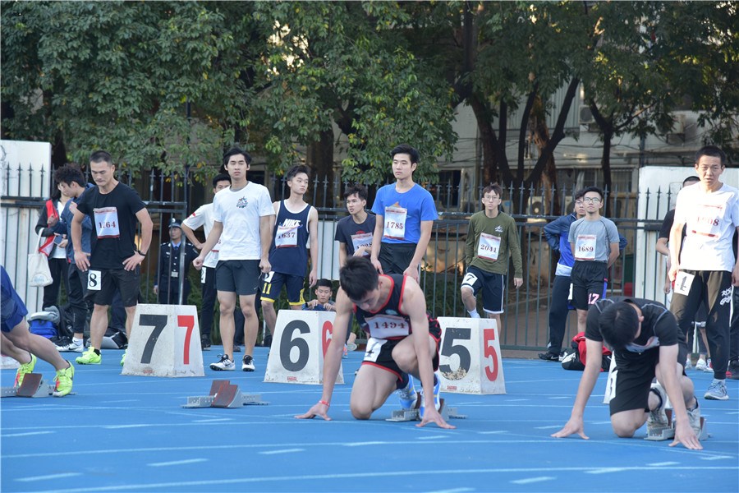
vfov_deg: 11.4
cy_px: 246
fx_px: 2463
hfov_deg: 17.1
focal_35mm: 120
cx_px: 370
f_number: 5.6
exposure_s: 1/160
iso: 500
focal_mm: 120
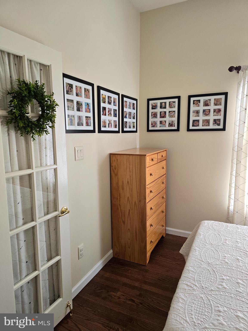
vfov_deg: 73.9
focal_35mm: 23
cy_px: 166
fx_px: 220
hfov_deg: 58.9
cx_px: 124
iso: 200
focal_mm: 6.3
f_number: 1.7
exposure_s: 1/120
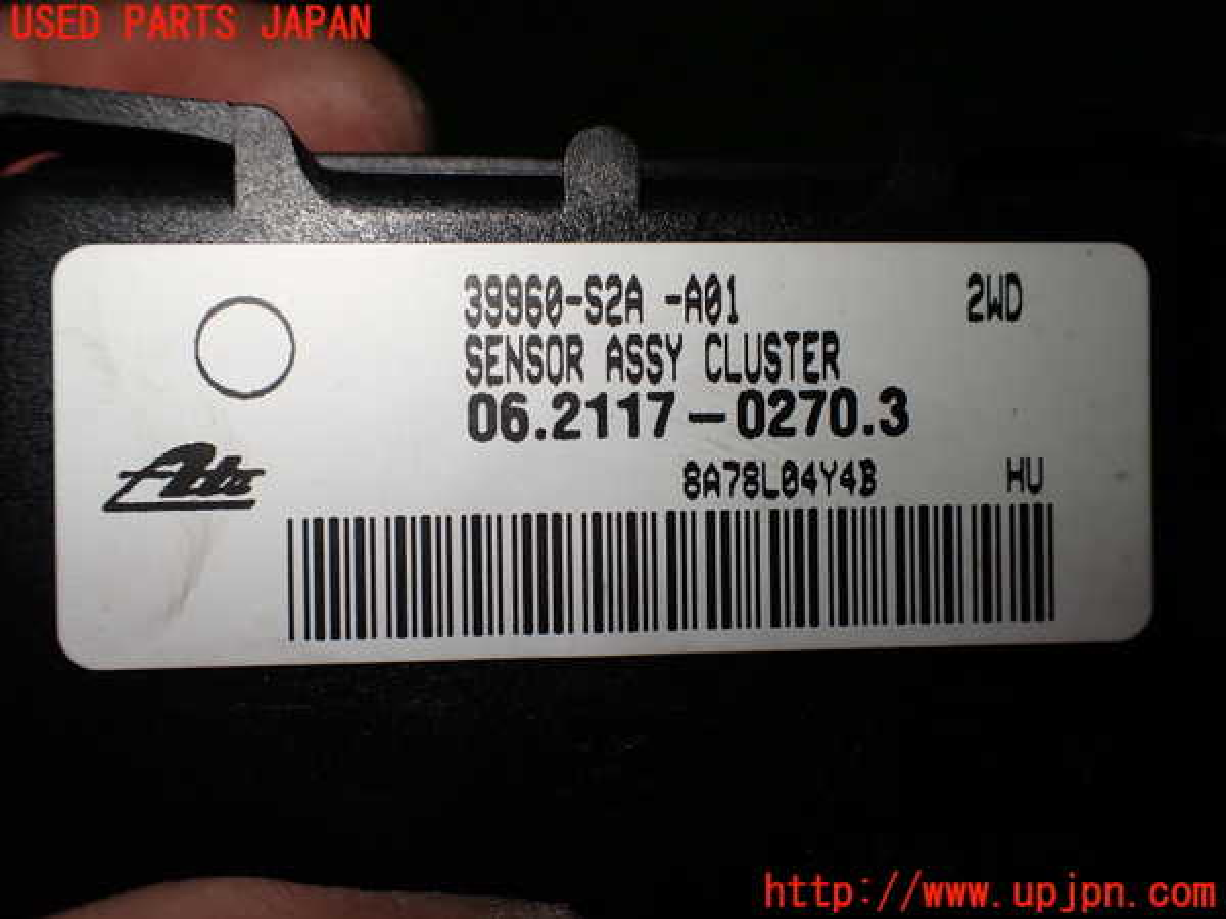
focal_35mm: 30
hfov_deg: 60.0
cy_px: 460
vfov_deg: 46.8
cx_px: 613
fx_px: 1063
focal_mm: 5.4
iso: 100
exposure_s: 1/125
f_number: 3.2
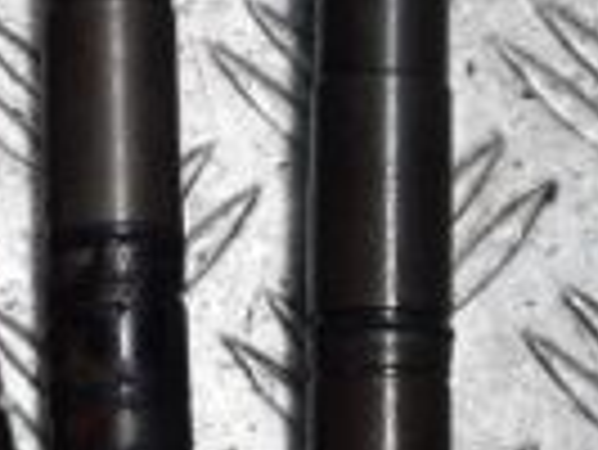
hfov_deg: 16.8
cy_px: 171
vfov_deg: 13.1
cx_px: -85
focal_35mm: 113
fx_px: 1954
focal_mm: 4.6
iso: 50
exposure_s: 1/50
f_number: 2
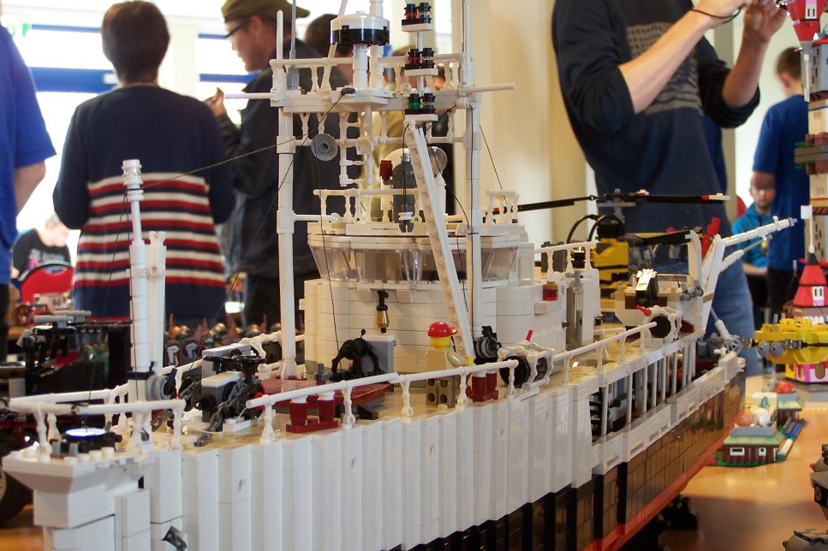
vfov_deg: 20.9
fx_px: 1494
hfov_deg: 31.0
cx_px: 393
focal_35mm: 65
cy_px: 278
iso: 80
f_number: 3.1
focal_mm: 9.8
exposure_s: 1/8
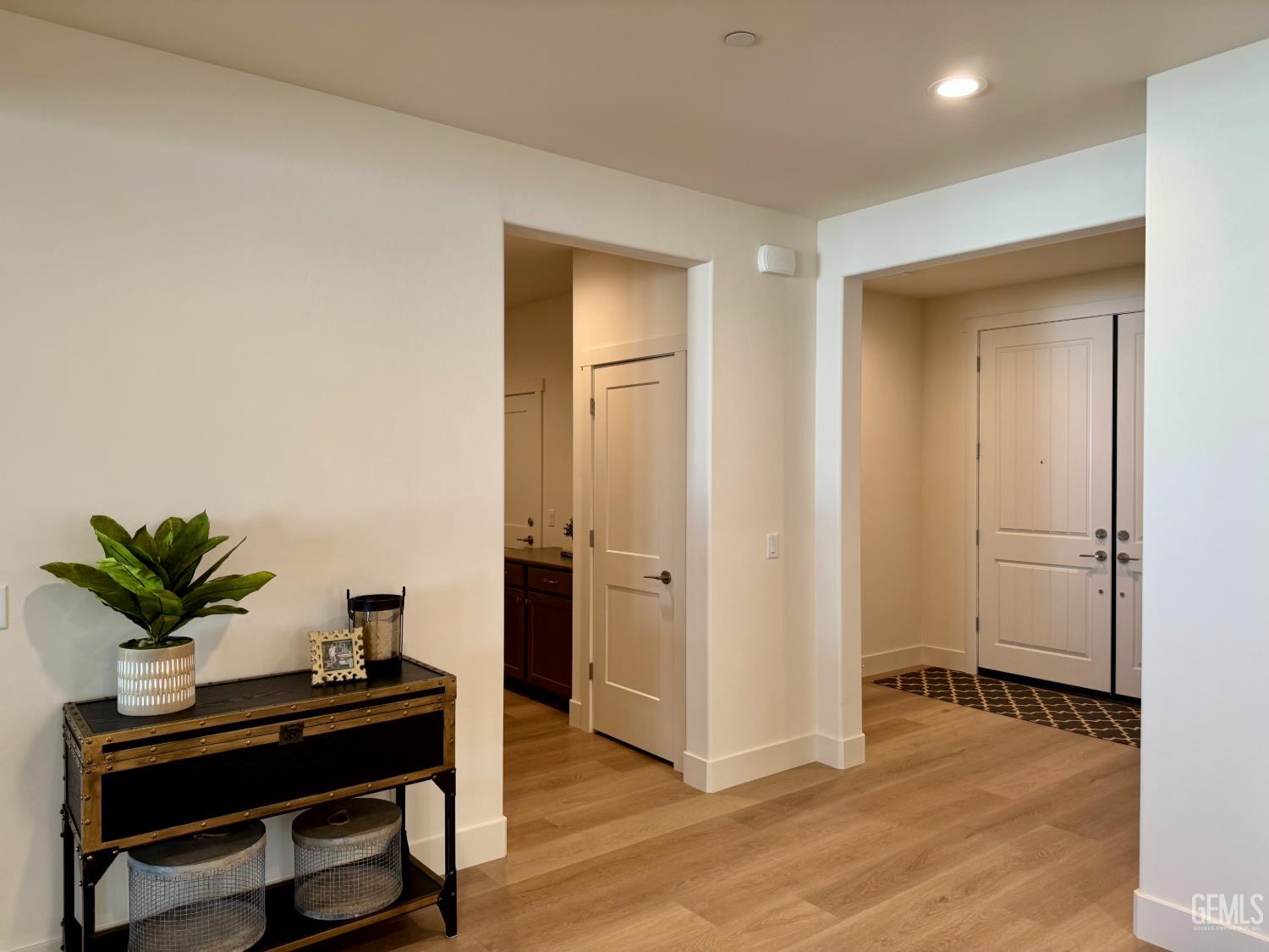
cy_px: 476
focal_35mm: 24
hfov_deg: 71.6
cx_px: 634
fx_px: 880
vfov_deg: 56.8
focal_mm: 6.76
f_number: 1.78
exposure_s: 1/121
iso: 125
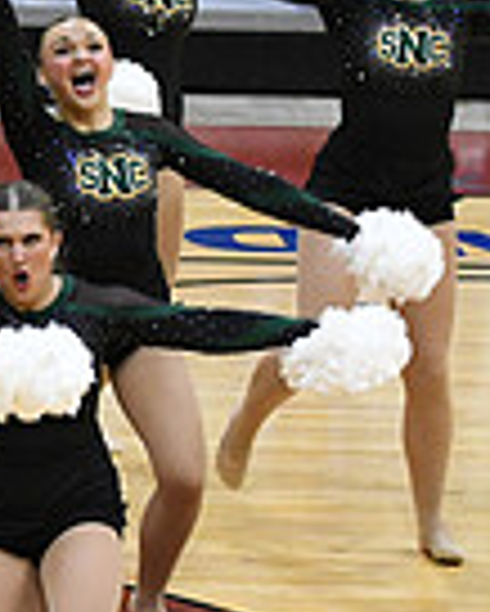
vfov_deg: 4.6
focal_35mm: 420
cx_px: -778
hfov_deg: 3.6
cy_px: 403
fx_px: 7605
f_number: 2.8
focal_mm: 70
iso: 3200
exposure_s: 1/400
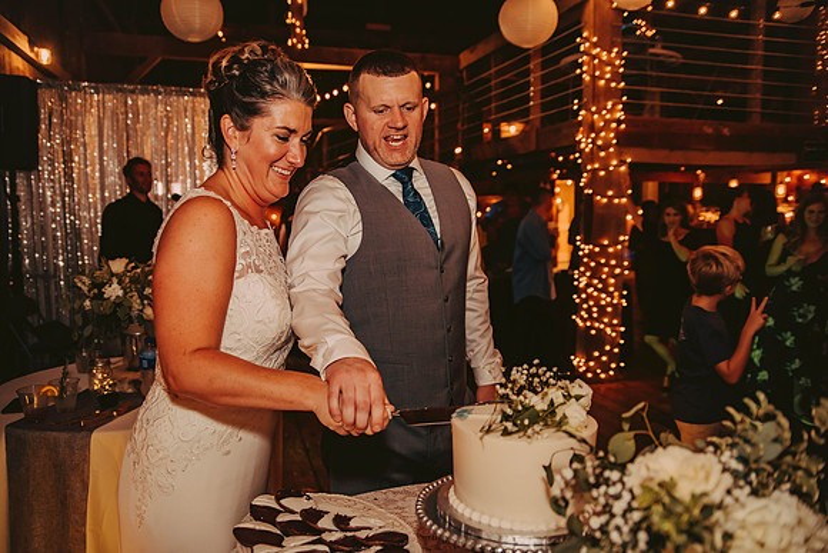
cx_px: 414
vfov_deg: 46.4
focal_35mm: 28
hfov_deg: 65.5
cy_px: 276
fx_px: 644
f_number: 2.8
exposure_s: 1/125
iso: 1600
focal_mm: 28
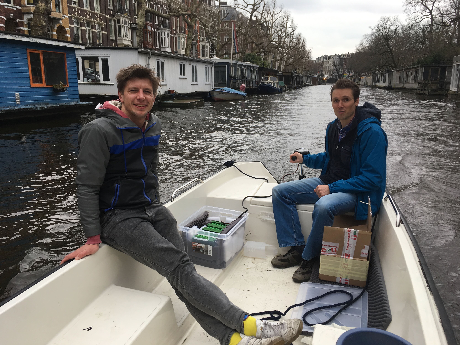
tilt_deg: -14.6
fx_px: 385
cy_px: 172
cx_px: 230
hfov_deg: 61.7
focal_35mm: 29
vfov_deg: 48.2
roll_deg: +0.9
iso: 25
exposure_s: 1/225
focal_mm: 4.15
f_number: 2.2
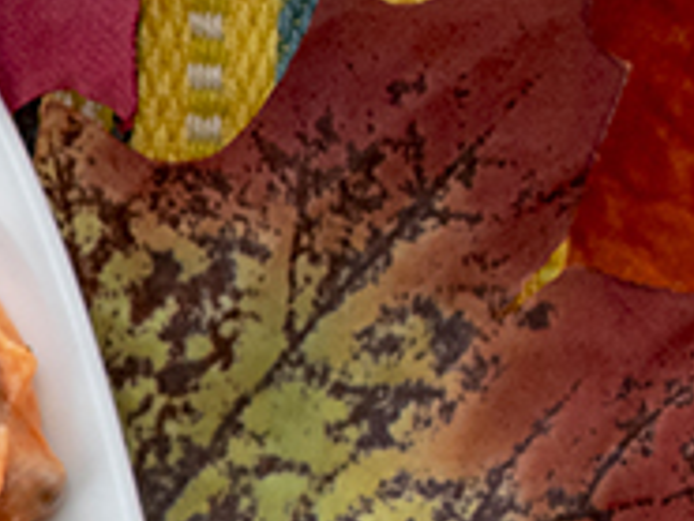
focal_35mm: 431
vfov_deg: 3.4
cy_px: 918
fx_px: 8647
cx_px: -1107
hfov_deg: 4.5
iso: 200
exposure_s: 1/80
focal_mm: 46
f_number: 6.3
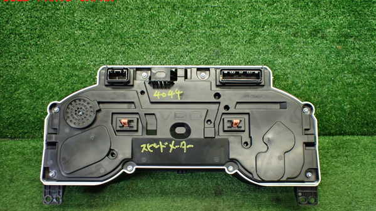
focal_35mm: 35
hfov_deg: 56.6
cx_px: 188
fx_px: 349
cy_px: 131
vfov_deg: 33.5
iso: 640
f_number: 2.4
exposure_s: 1/125
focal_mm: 5.79
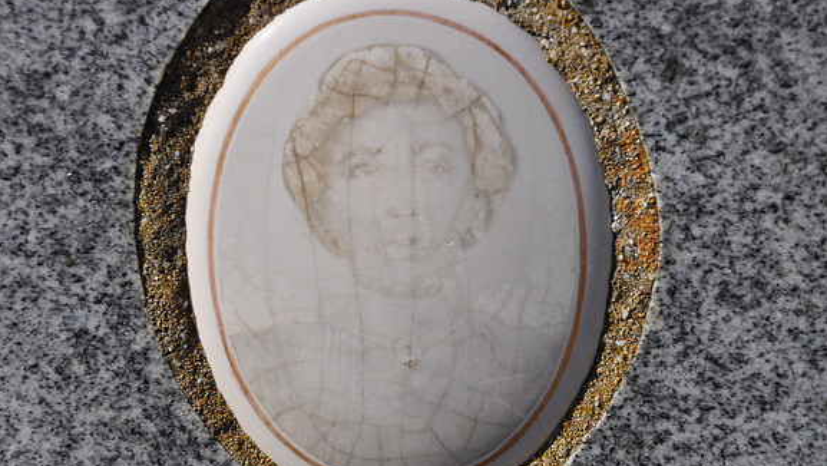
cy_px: 256
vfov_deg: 7.3
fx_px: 3631
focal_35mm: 166
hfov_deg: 13.0
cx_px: 413
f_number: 8
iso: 200
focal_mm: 105
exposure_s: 1/250
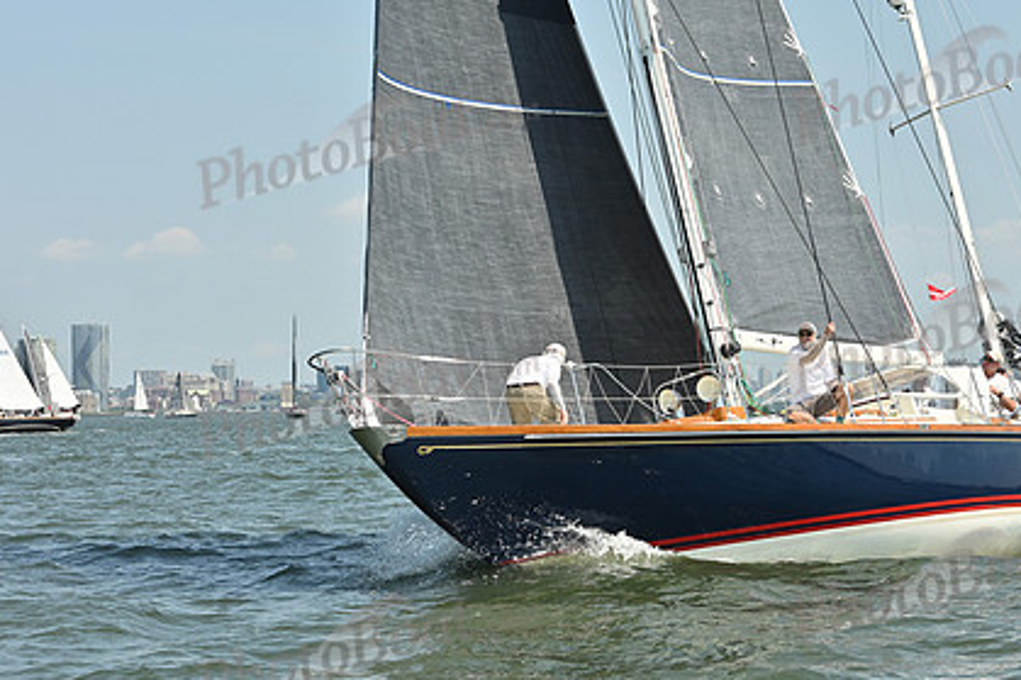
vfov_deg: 14.1
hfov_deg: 21.0
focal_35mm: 97
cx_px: 668
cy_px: 238
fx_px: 2750
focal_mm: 70
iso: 320
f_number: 7.1
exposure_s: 1/1250
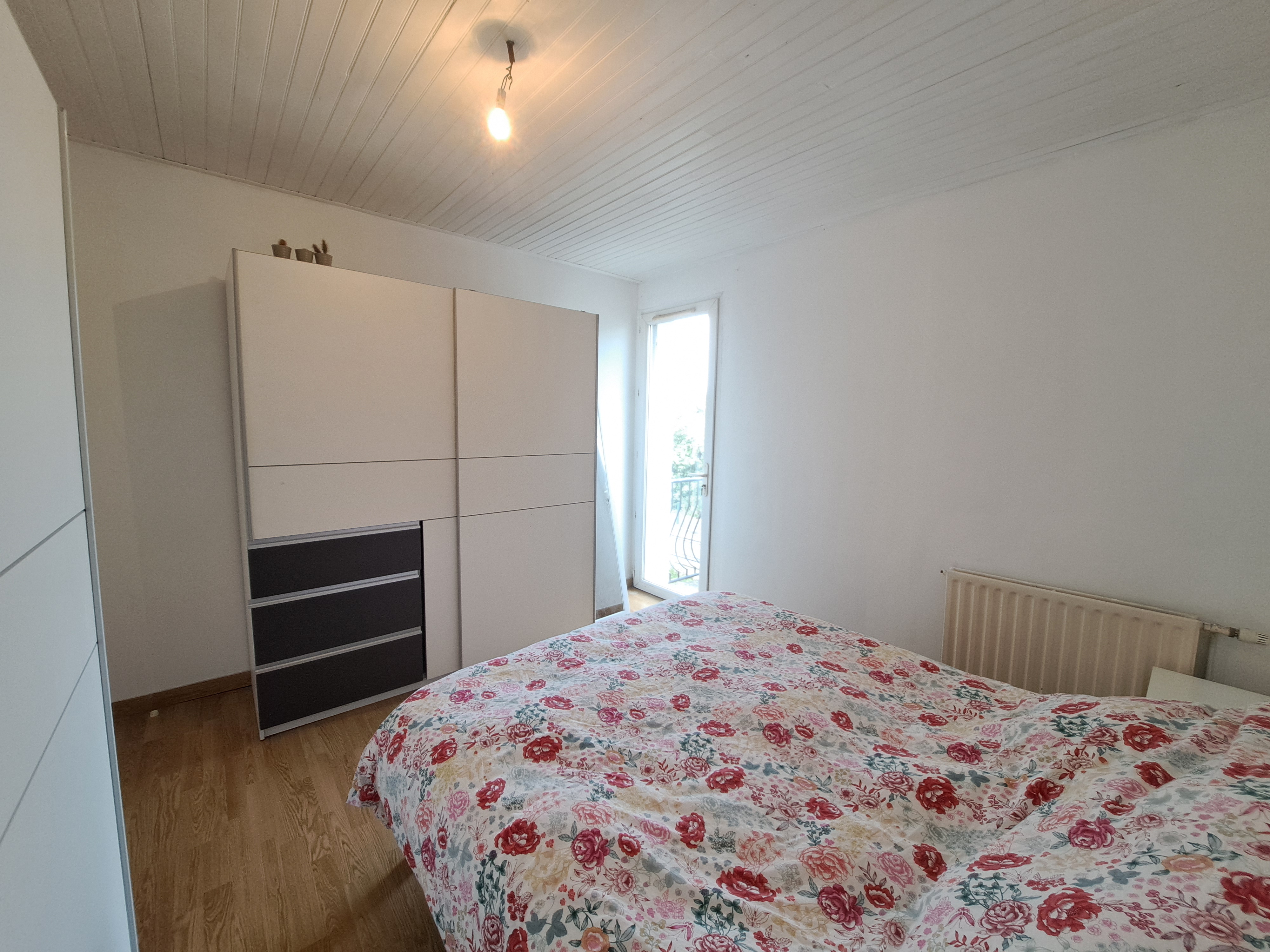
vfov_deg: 89.9
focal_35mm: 13
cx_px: 635
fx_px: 477
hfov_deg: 106.2
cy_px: 476
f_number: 2.2
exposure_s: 1/50
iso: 100
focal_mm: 1.74
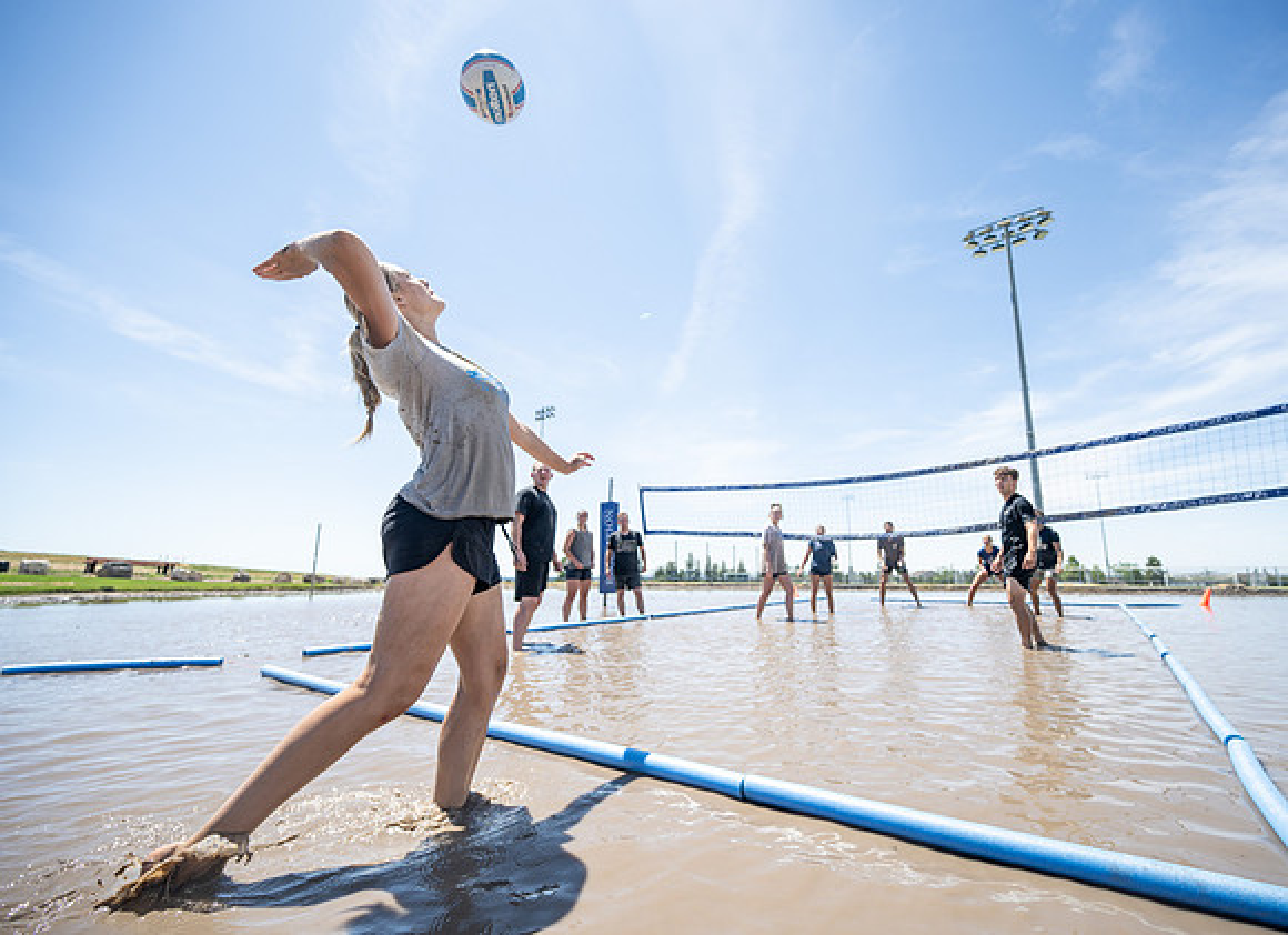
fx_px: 552
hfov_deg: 98.6
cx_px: 696
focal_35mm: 15
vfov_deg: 80.5
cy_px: 467
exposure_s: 1/1000
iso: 100
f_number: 4
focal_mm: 14
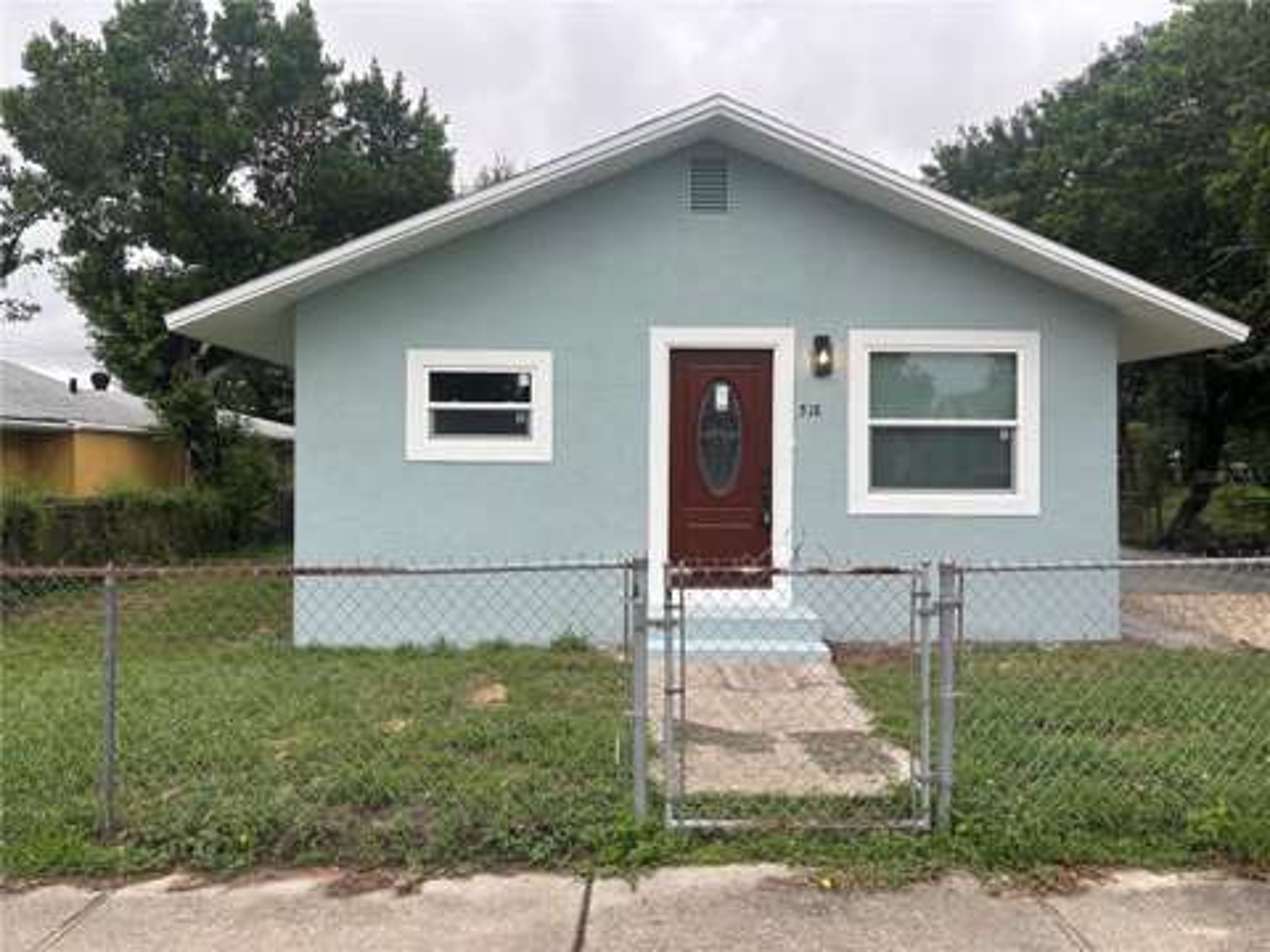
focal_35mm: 26
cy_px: 476
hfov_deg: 67.3
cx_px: 635
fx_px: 954
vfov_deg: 53.1
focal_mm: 5.96
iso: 50
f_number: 1.6
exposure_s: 1/726
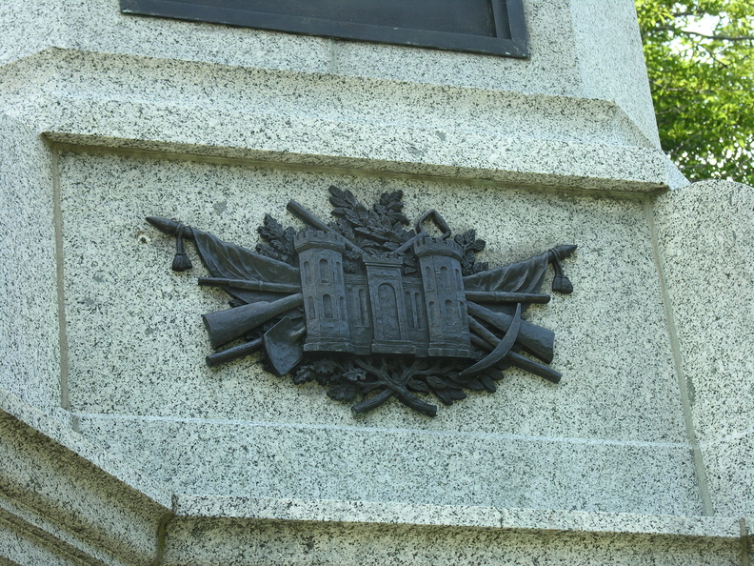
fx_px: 2265
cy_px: 283
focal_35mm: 104
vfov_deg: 14.2
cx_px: 377
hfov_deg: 18.9
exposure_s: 1/105
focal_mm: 26.5
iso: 50
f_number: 4.7
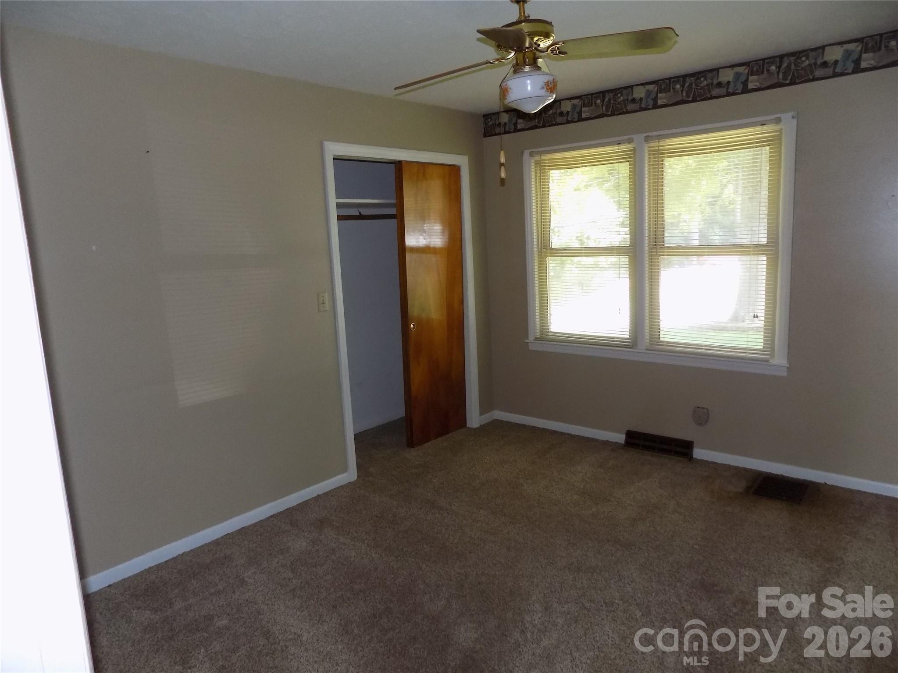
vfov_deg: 58.9
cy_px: 336
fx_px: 597
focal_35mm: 23
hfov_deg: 73.9
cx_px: 449
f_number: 3.1
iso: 200
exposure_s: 1/30
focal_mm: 4
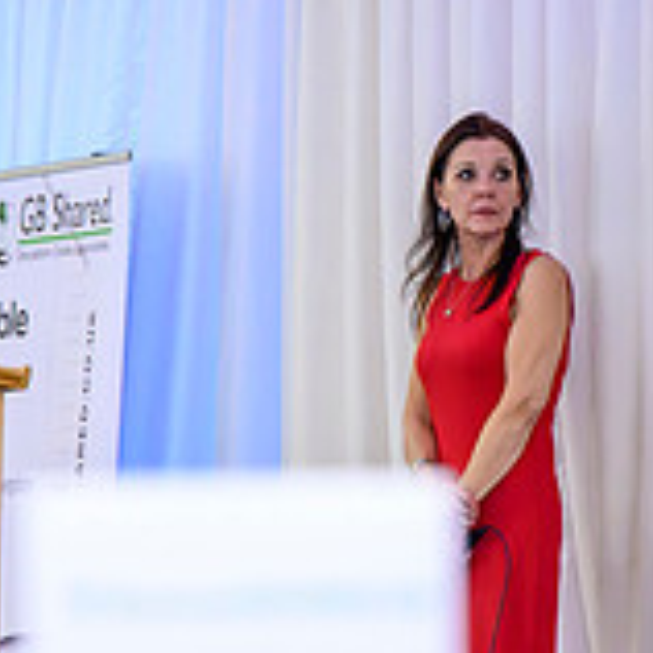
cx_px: 546
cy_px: 231
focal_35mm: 280
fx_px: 5976
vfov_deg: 6.3
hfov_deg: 6.2
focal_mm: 90
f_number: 2.8
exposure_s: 1/200
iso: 12800
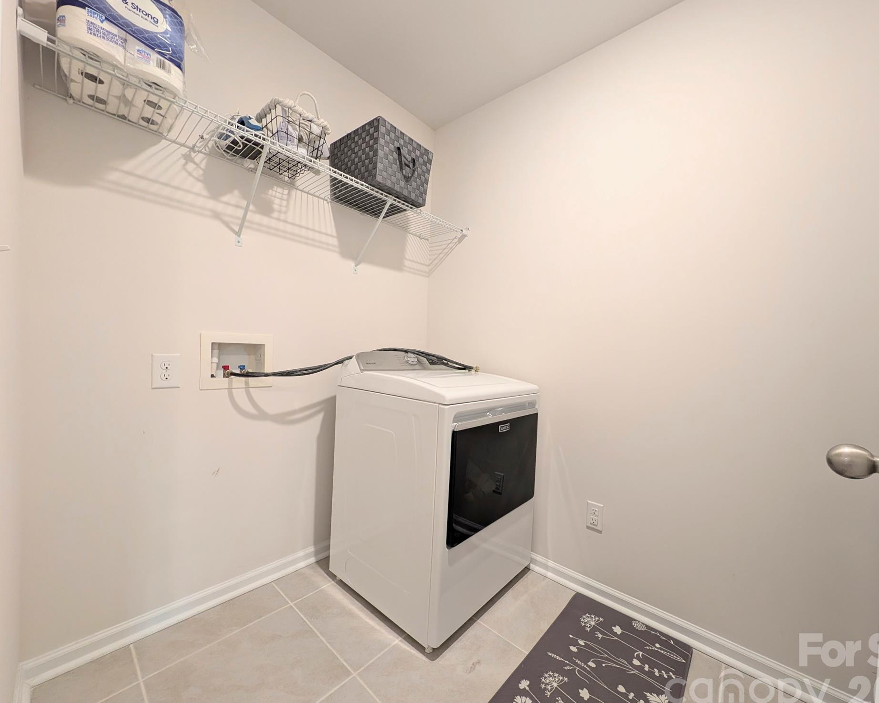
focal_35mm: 13
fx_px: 338
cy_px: 360
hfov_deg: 104.7
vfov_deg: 92.2
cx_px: 464
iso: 141
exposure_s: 1/30
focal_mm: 2.23
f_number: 1.95
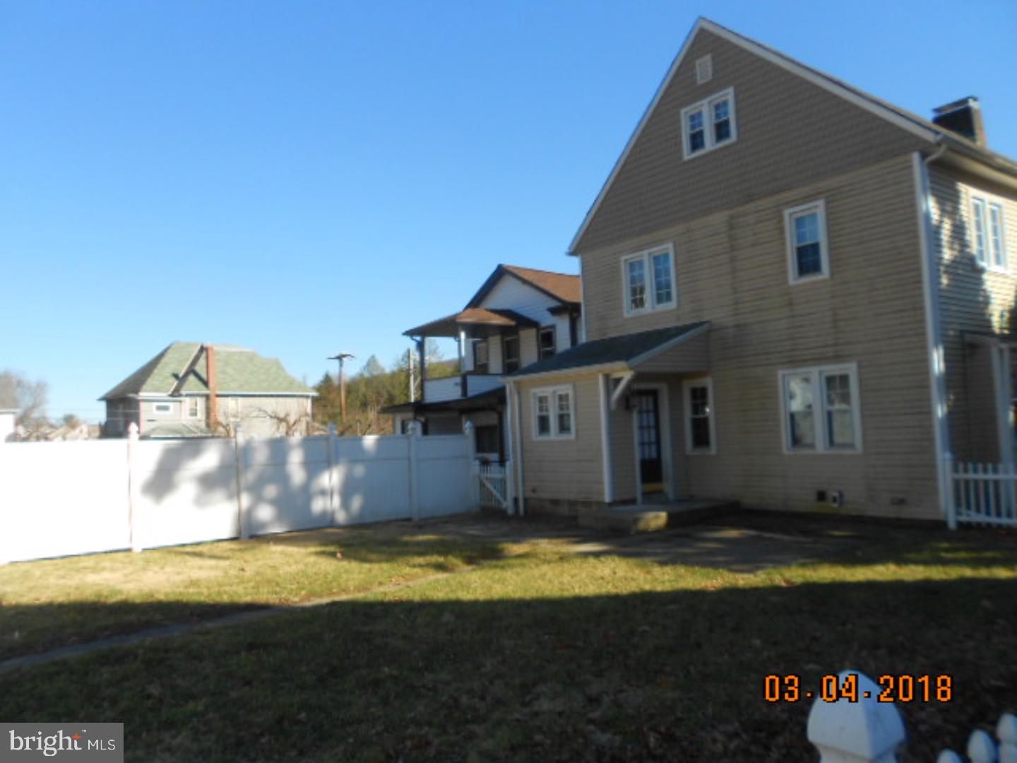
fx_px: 764
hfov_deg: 67.3
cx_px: 508
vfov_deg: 53.1
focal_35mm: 26
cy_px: 382
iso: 80
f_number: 3.2
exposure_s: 1/640
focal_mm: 4.6
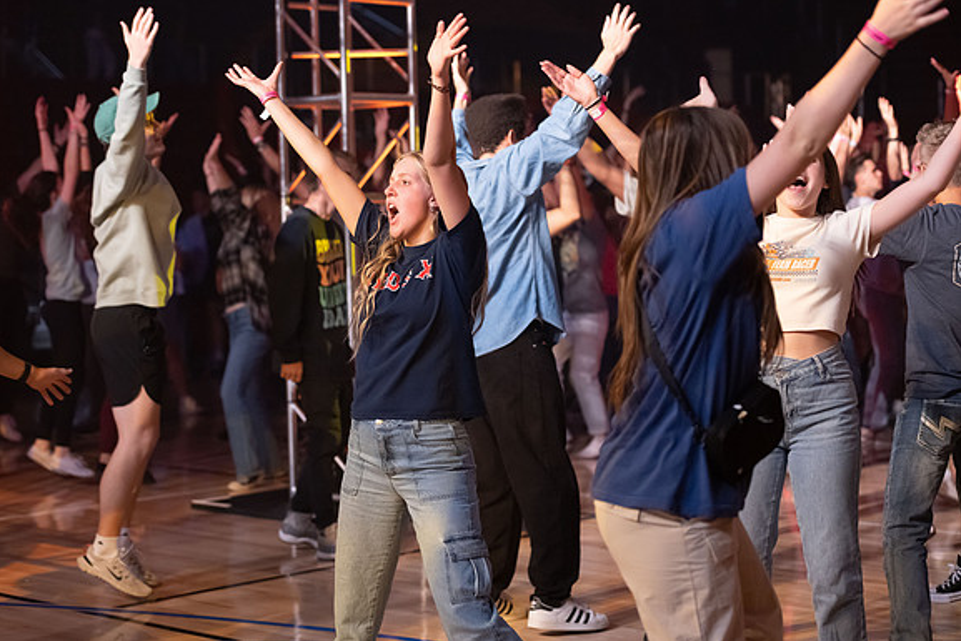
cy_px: 329
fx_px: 2002
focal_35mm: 75
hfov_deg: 27.0
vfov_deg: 18.2
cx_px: 454
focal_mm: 70
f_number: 2.8
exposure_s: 1/640
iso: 4000
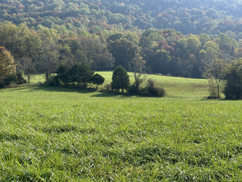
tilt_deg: -0.7
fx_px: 364
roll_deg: +1.6
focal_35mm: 52
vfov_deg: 28.0
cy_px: 91
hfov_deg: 36.8
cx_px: 121
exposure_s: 1/1205
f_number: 1.6
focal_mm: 5.96
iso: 32
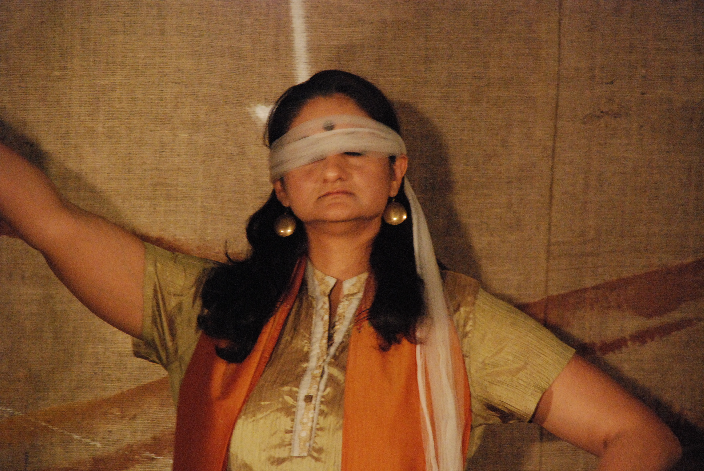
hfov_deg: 10.1
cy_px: 236
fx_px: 3965
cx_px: 352
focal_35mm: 202
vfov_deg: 6.8
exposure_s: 1/60
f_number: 5.6
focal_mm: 135
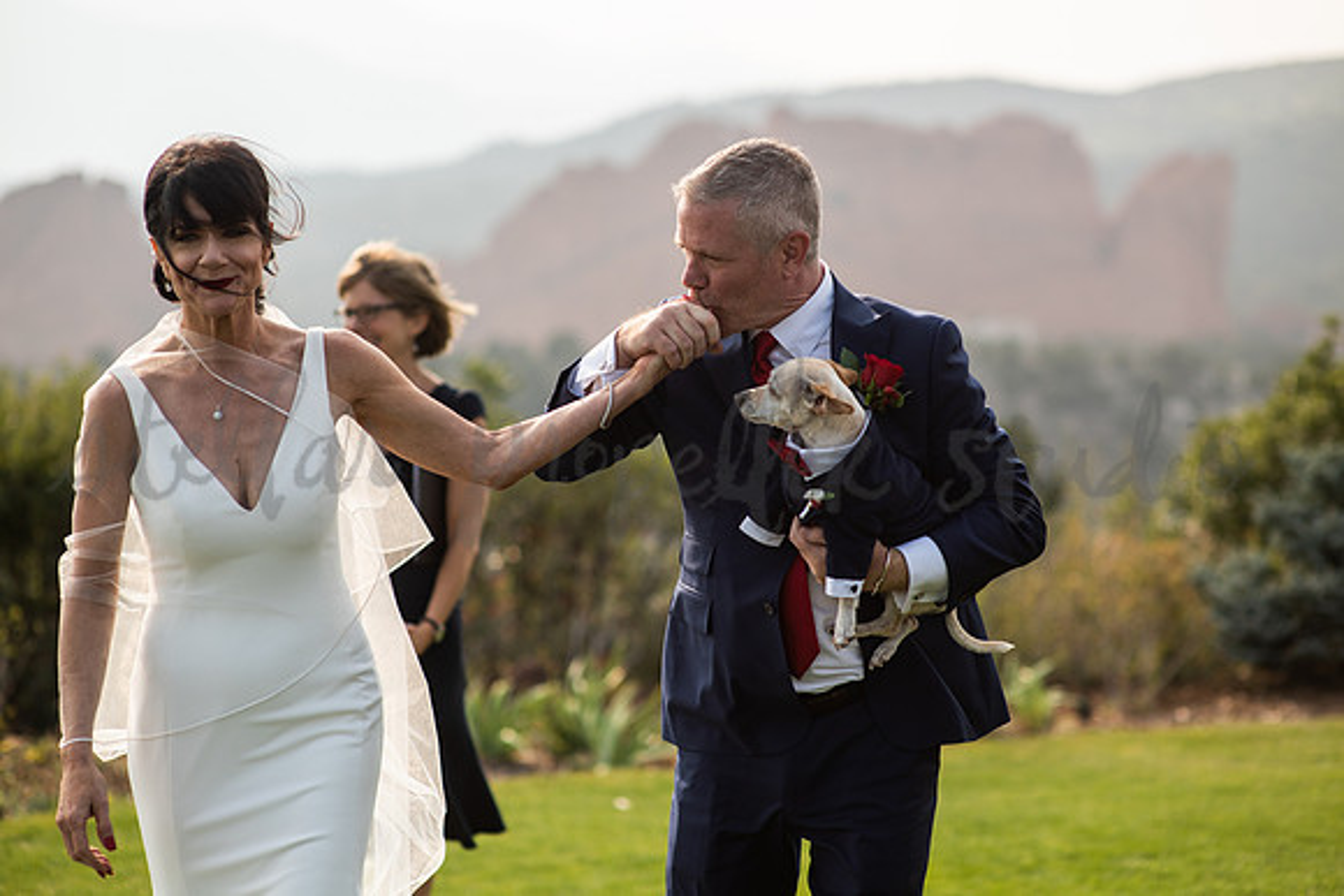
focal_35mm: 85
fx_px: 3174
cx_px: 672
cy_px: 448
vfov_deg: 16.1
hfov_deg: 23.9
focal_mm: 85
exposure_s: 1/3200
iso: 160
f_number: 2.2
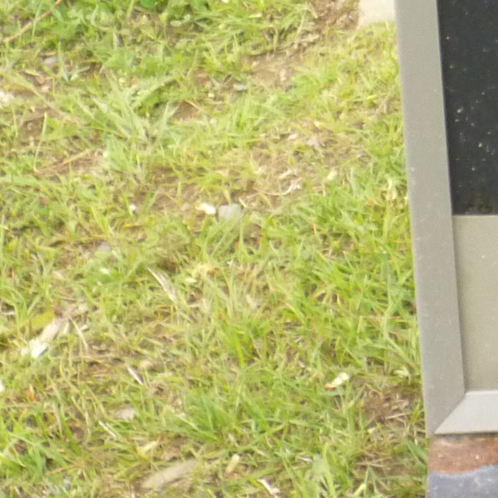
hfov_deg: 7.2
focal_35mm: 232
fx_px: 3776
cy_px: -375
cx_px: 1021
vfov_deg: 7.3
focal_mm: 10
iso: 250
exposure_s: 1/80
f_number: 4.4
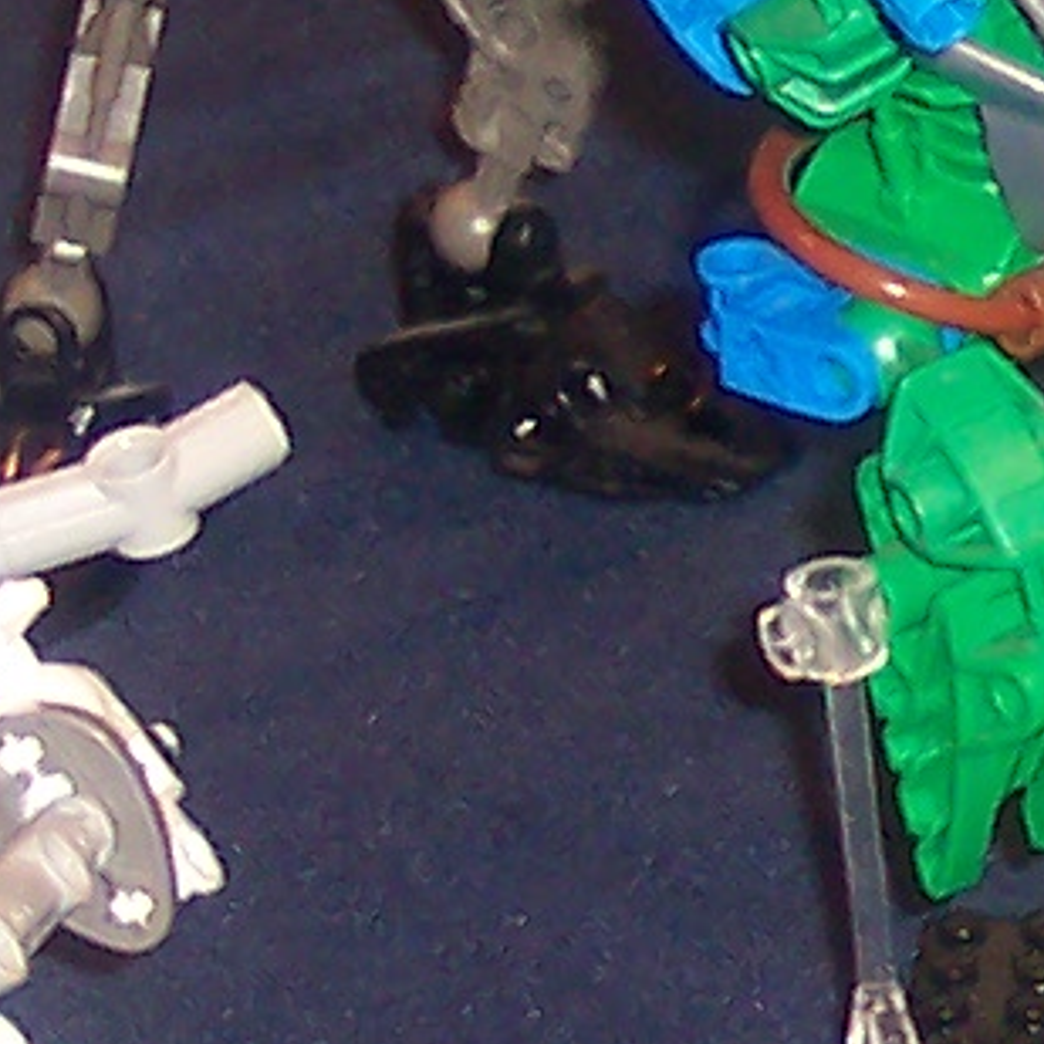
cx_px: 1906
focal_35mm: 280
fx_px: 9554
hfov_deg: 6.1
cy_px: 578
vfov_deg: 6.3
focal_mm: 8
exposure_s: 1/30
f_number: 2.8
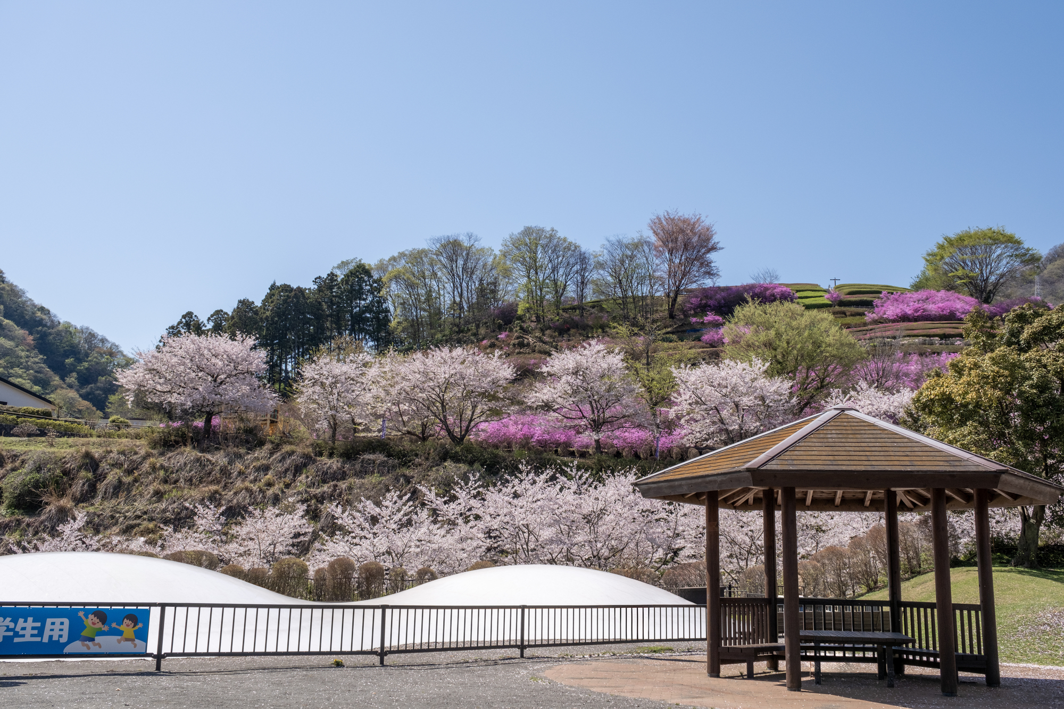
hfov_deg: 51.9
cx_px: 532
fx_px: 1093
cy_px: 354
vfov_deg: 35.9
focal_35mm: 37
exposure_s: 1/850
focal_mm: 24.5
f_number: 6.4
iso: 125
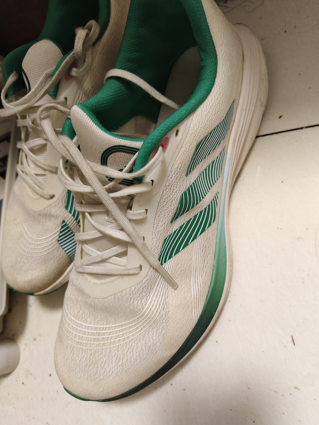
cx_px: 160
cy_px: 212
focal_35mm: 23
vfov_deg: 73.9
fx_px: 283
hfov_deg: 58.9
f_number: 1.88
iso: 1215
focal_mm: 5.56
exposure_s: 1/50
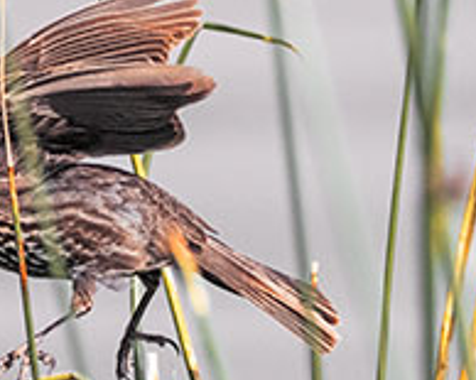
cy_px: 308
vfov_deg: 0.9
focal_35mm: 1692
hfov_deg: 1.1
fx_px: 23825
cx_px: 336
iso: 2500
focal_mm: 700
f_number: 11
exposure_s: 1/4000
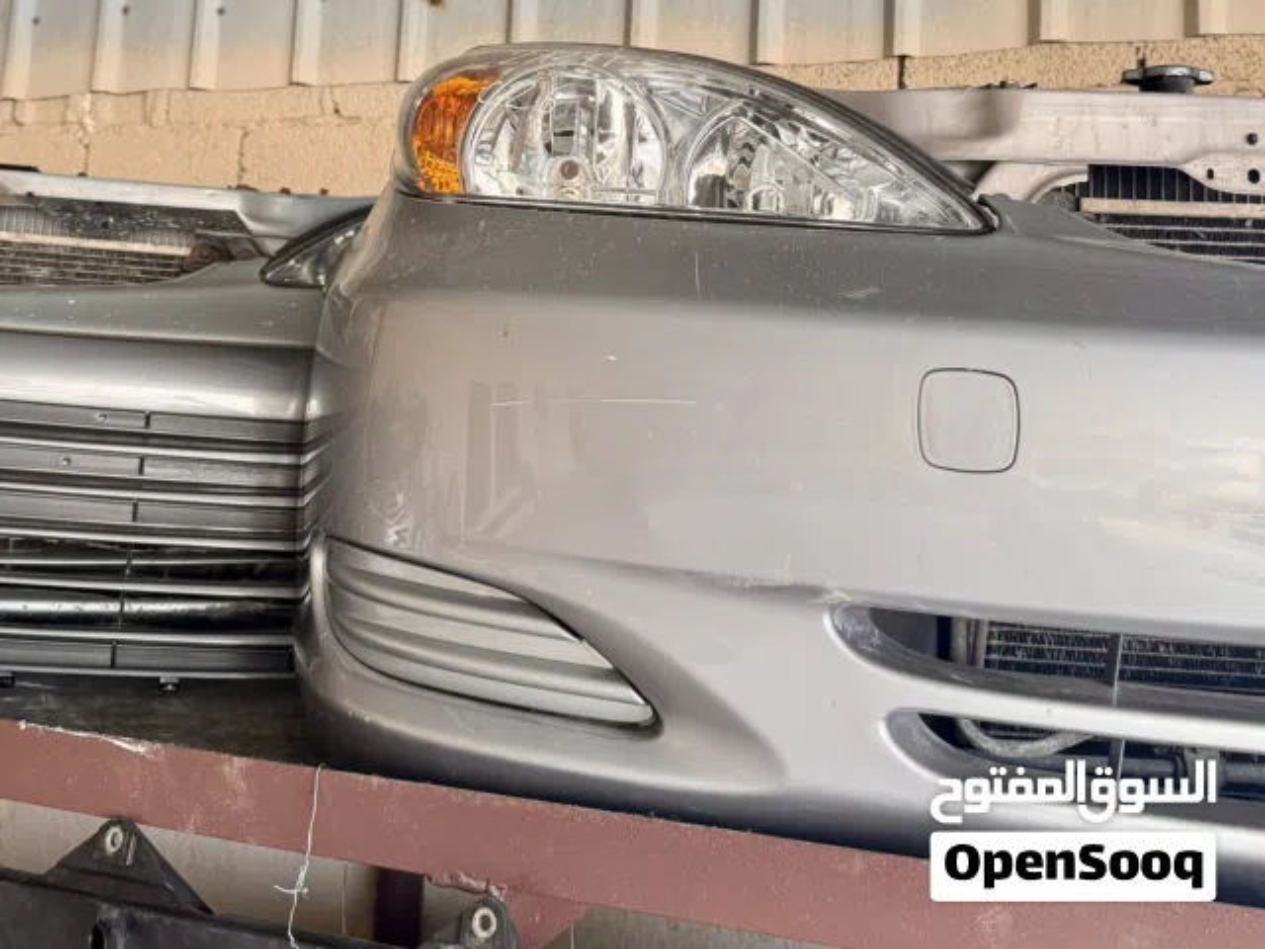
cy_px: 474
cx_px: 632
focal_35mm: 24
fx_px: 877
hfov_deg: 71.6
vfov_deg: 56.8
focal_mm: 6.76
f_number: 1.78
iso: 125
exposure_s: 1/121
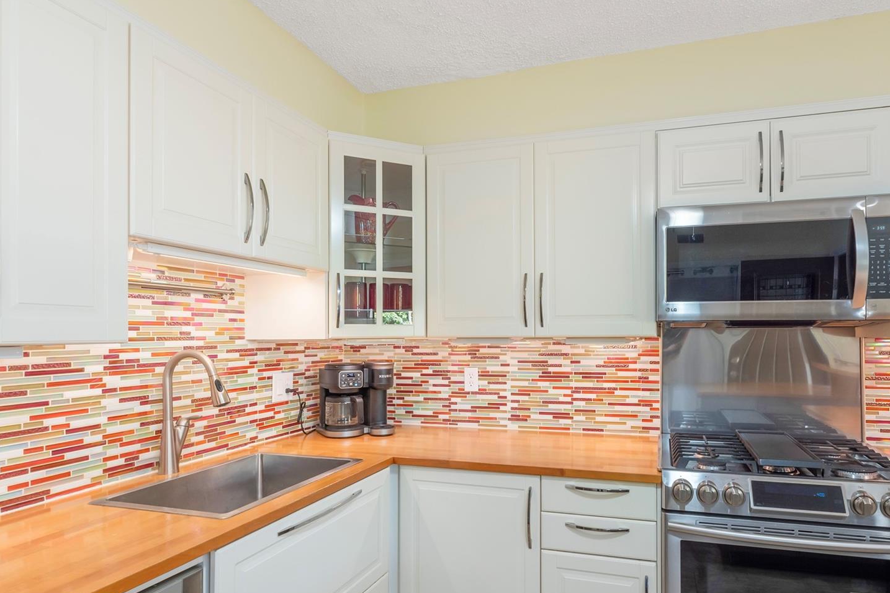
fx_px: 494
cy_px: 331
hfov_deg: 83.3
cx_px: 516
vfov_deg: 61.8
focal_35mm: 20
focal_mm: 14
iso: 320
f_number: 8
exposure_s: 1/50
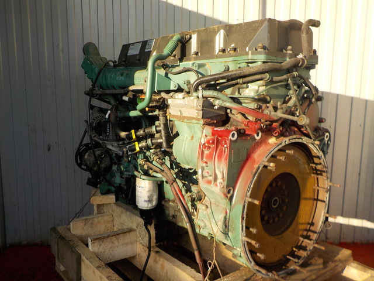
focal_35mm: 30
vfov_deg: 46.8
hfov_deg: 60.0
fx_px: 324
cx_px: 187
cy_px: 140
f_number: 3.3
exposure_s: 1/400
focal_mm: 4.1
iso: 125
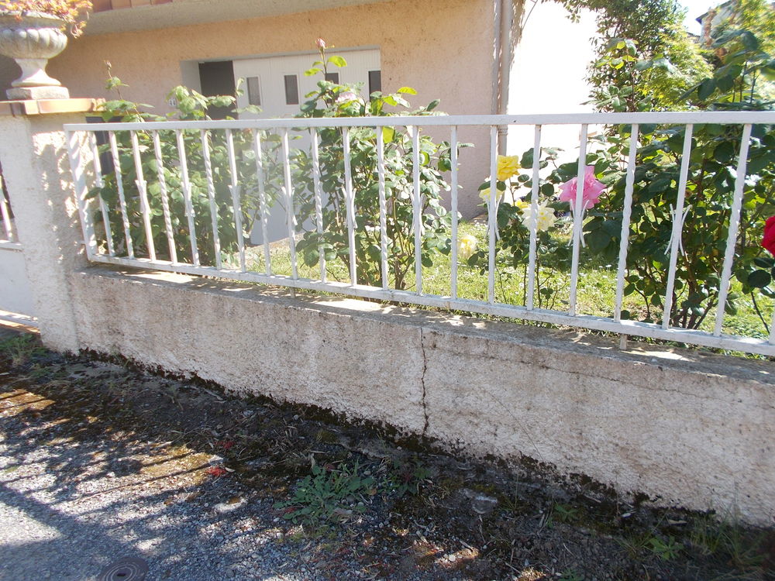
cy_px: 290
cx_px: 388
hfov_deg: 67.3
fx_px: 582
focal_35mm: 26
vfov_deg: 53.1
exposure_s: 1/320
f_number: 3.2
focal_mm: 4.6
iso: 80
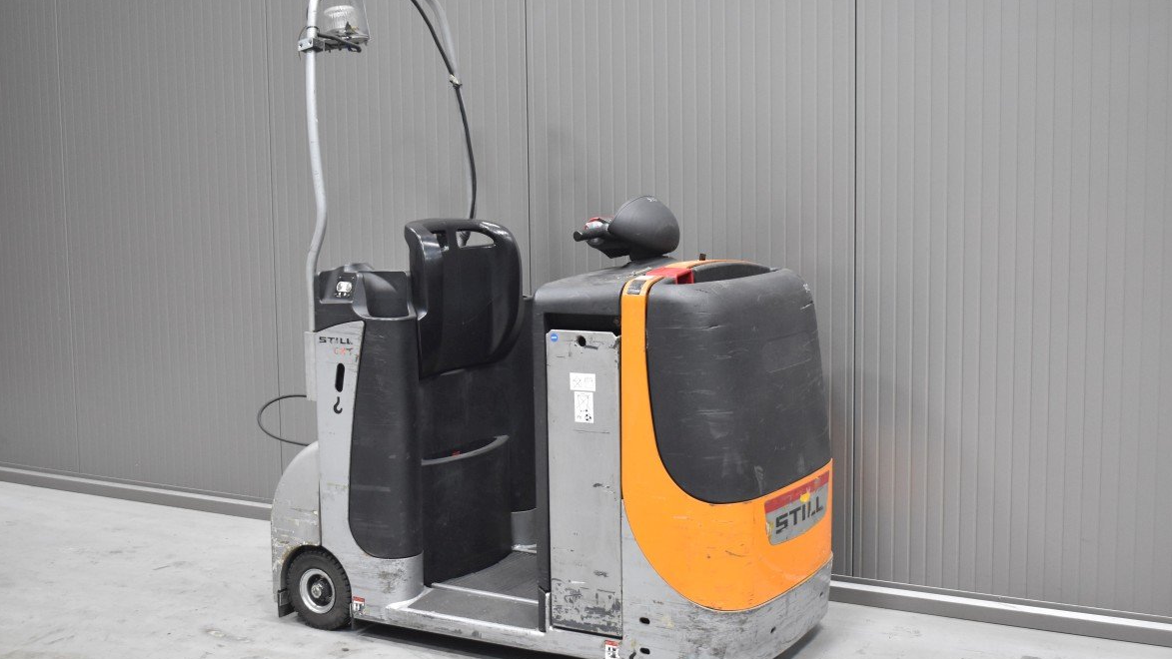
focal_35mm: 45
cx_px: 590
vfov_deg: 26.5
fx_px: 1399
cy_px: 330
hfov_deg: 45.5
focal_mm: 28
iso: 1600
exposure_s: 1/50
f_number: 4.5
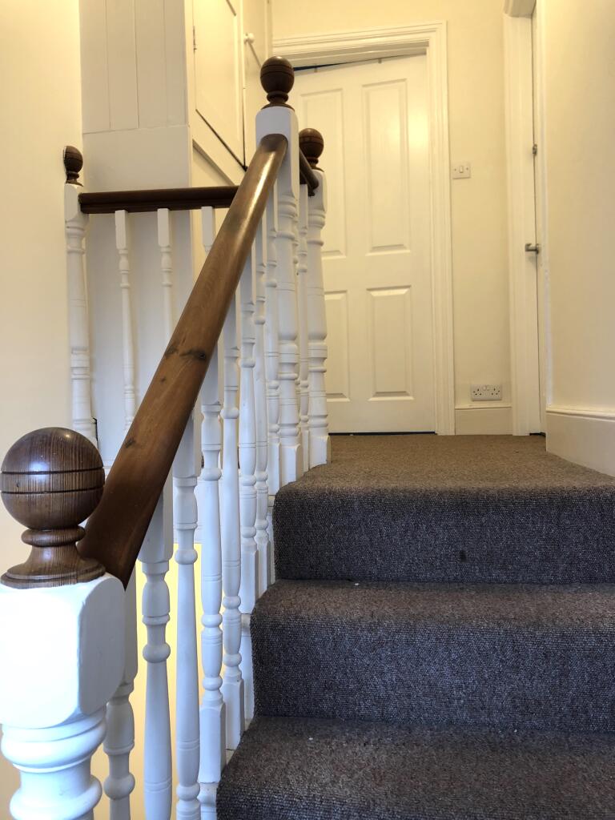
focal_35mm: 28
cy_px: 410
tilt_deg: -0.5
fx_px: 663
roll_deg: +1.7
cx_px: 308
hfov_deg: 49.7
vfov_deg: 63.4
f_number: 1.8
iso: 50
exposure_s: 1/17
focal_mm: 3.99
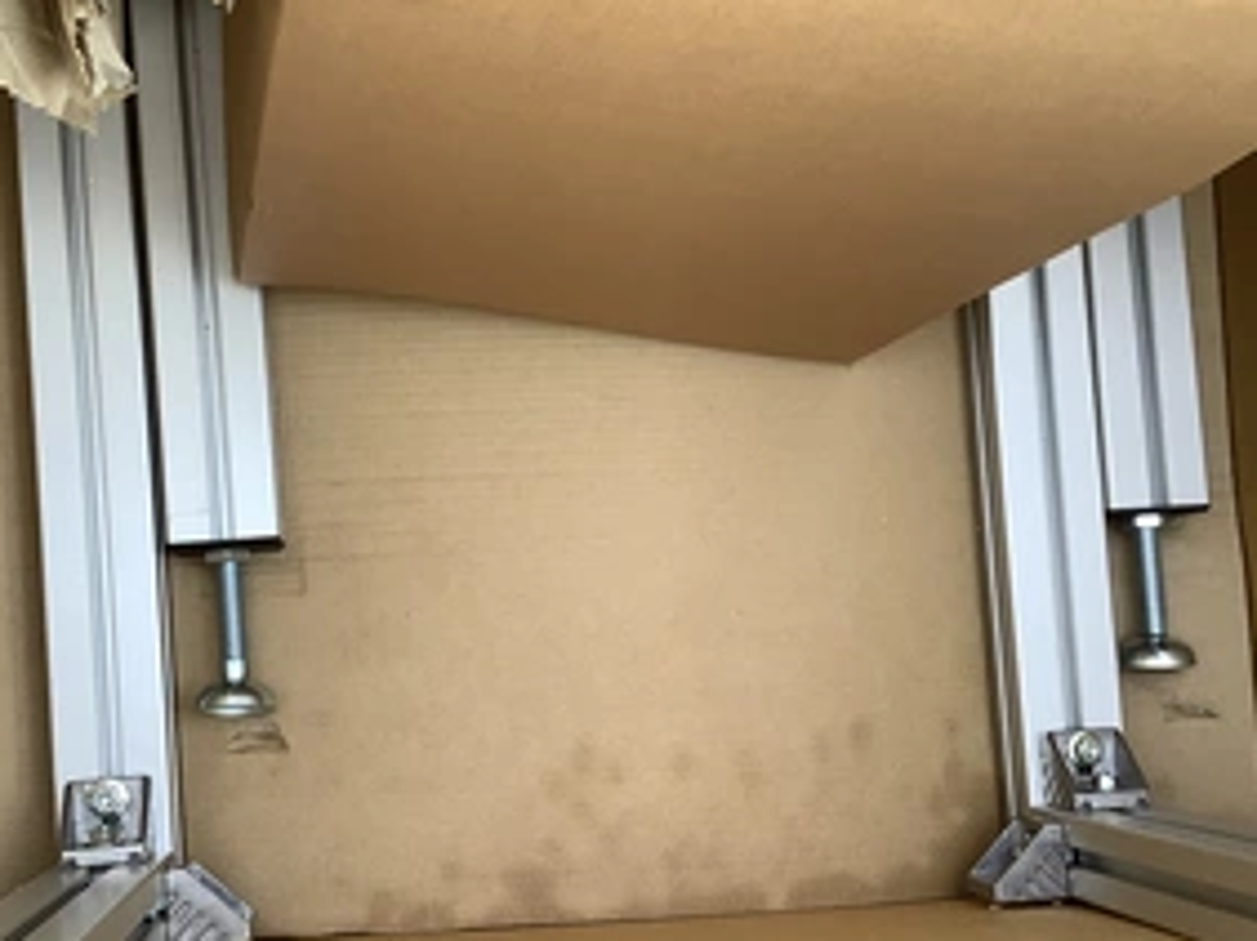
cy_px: 544
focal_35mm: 44
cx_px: 548
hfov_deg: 42.9
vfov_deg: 32.8
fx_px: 1596
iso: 64
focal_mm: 3.3
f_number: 2.4
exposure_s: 1/50
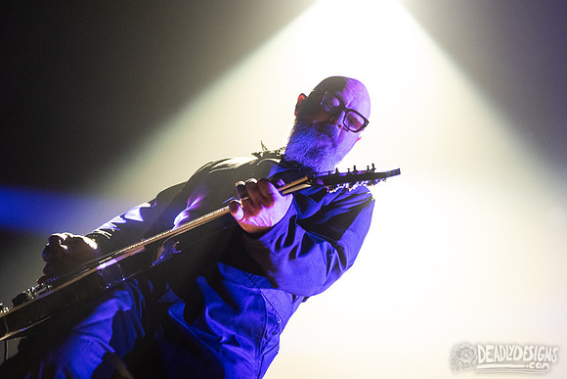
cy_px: 150
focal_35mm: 58
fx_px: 913
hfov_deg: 34.4
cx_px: 342
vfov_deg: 23.4
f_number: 3.2
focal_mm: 48
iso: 2500
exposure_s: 1/250
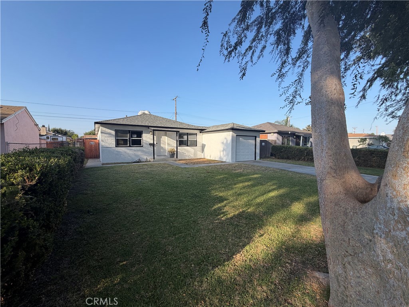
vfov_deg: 85.7
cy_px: 154
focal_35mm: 14
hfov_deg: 102.1
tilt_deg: -2.5
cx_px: 204
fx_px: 165
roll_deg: -0.3
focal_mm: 2.22
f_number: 2.2
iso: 40
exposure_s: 1/751
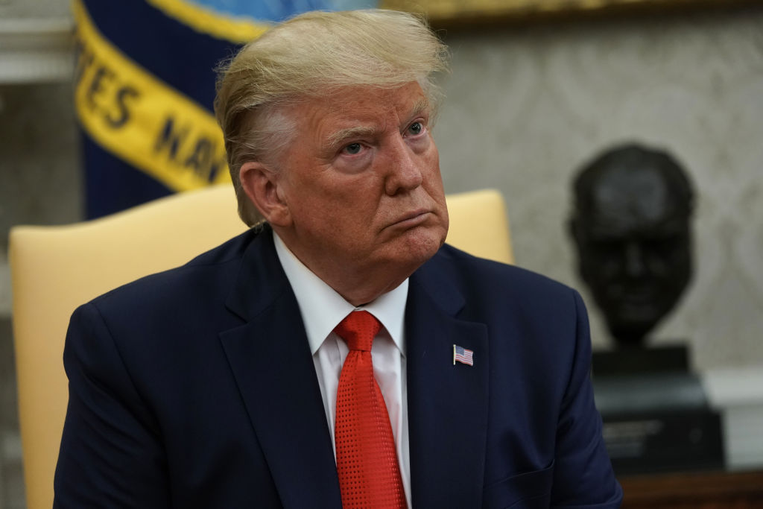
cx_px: 382
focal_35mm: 158
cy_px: 254
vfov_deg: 8.7
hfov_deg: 13.0
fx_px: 3349
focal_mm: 158
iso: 3200
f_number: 4
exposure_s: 1/400
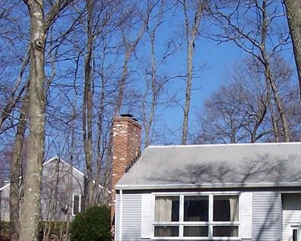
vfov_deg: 16.2
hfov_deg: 20.6
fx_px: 828
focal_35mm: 93
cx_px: 182
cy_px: 244
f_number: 5.6
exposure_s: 1/750
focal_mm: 5.6
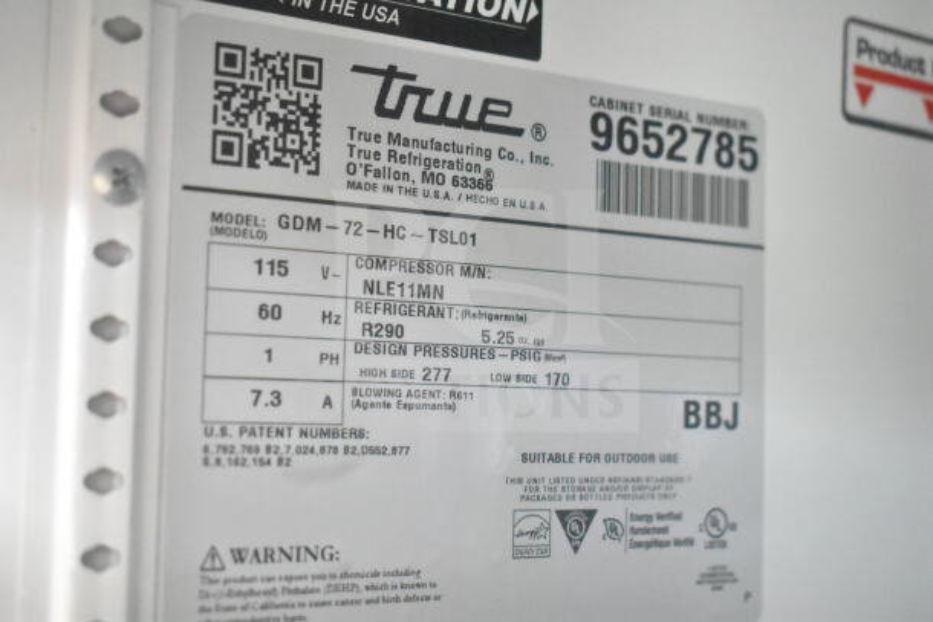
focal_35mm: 63
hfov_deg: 31.9
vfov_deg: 21.6
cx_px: 466
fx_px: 1633
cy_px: 311
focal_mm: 42
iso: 14400
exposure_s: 1/60
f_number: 5
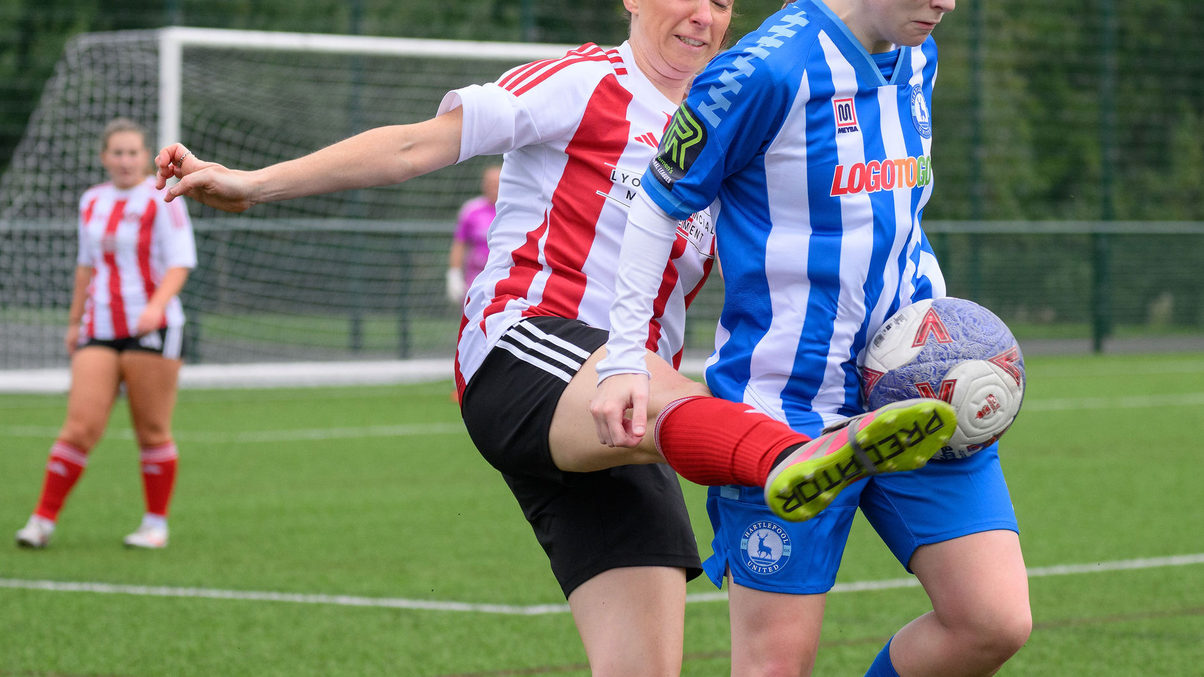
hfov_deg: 11.9
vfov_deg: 6.7
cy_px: 291
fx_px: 5778
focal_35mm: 181
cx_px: 615
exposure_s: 1/1250
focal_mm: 100
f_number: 4.5
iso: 1000
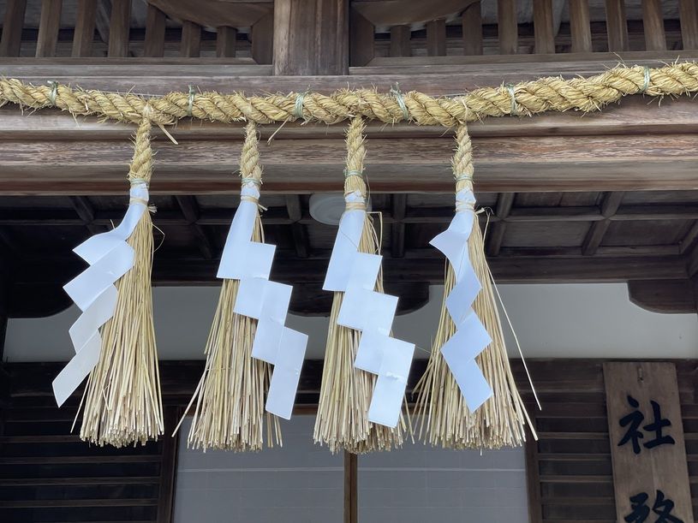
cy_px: 262
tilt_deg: +22.7
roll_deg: -1.3
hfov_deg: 36.8
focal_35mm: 52
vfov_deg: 28.0
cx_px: 349
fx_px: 1048
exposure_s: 1/122
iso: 40
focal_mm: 6
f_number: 2
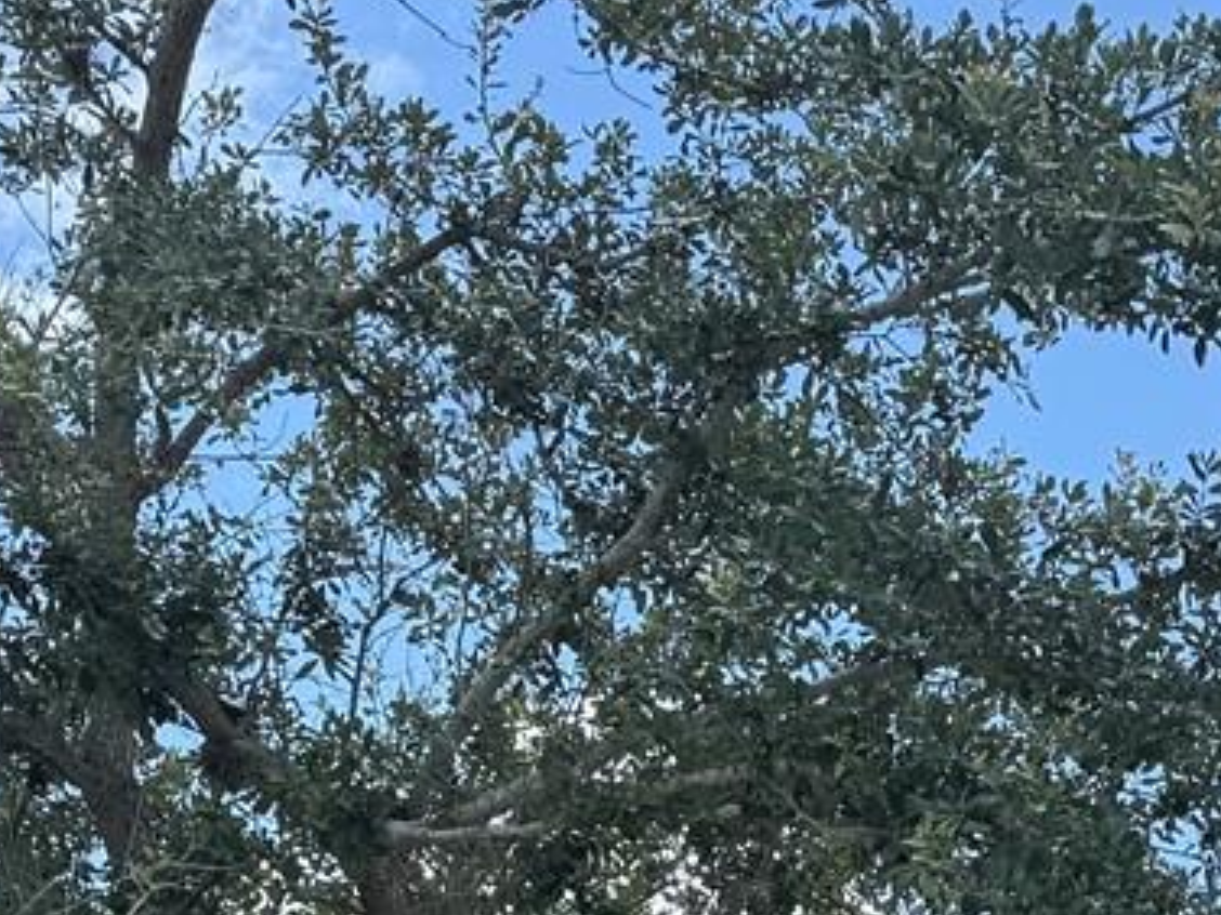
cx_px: 1198
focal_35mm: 102
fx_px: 3598
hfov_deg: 18.8
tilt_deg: +6.8
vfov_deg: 13.0
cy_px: 1674
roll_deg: +2.8
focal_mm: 6.76
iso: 80
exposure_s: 1/1767
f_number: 1.78
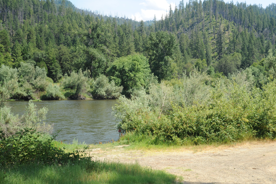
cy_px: 86
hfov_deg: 47.2
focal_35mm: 41
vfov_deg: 32.6
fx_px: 314
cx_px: 161
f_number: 7.1
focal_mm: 35
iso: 200
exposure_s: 1/320
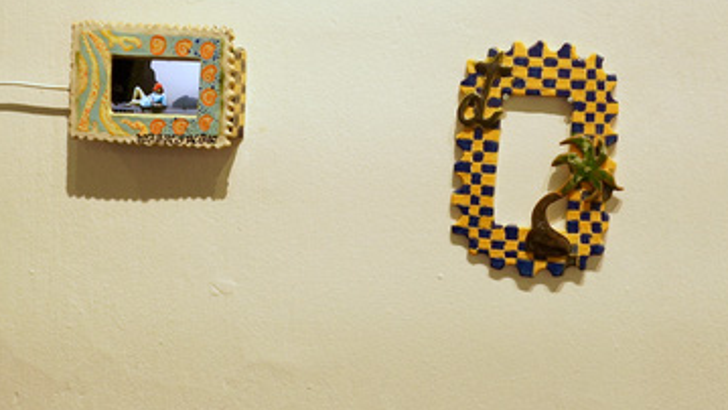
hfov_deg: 47.3
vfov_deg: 28.5
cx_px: 558
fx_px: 792
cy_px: 94
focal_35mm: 41
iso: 1000
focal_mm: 16
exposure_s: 1/60
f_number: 5.6
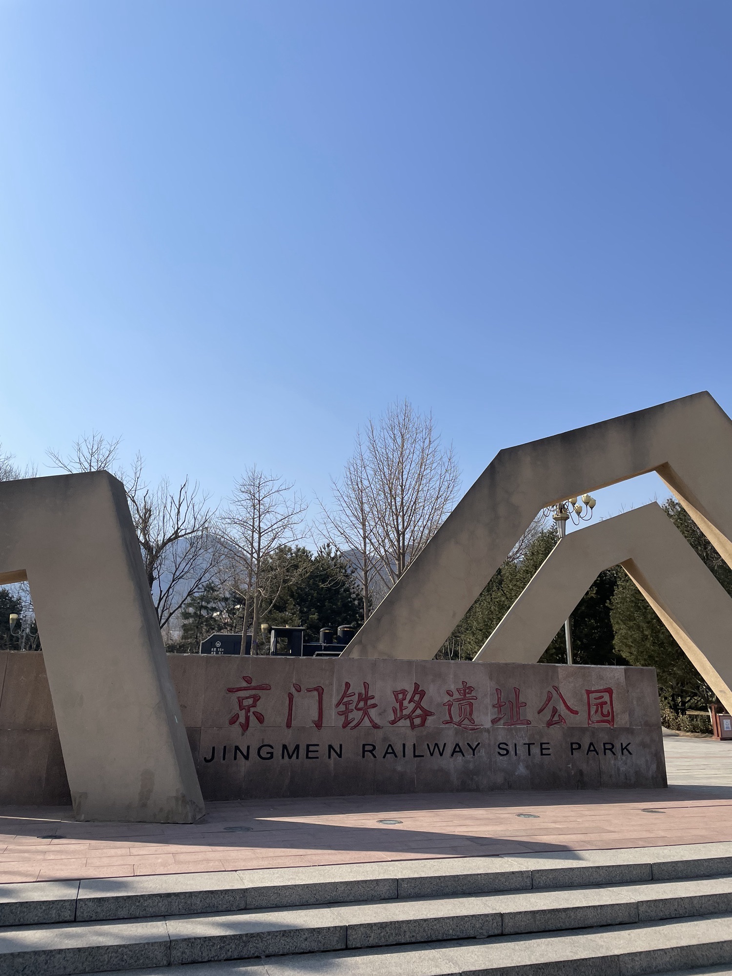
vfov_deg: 67.3
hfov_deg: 53.1
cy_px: 488
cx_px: 366
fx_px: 733
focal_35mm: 26
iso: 32
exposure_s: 1/4292
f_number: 1.6
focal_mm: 4.2
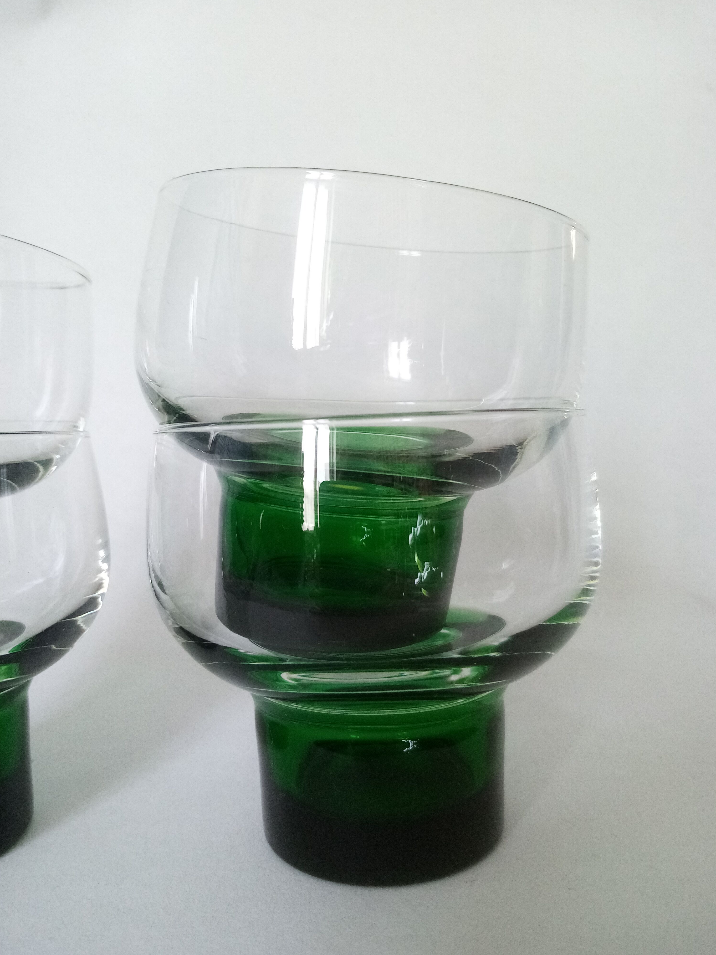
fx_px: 745
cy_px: 474
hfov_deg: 51.3
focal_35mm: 27
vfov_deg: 65.3
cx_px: 350
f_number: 1.8
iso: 151
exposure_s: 1/50
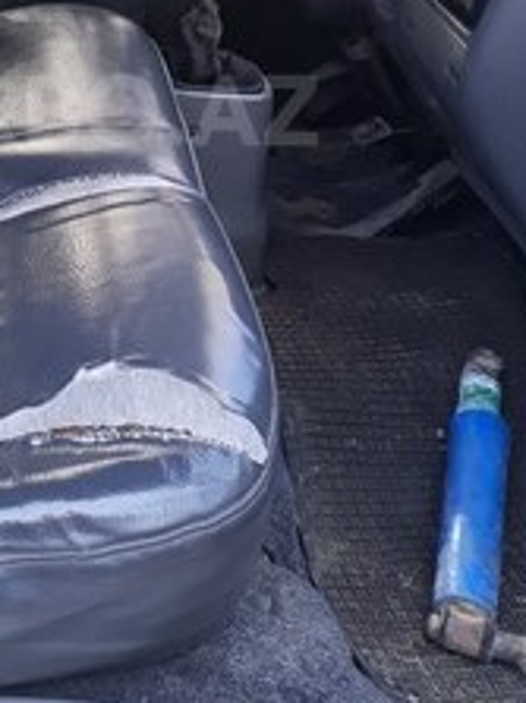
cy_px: 110
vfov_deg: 31.1
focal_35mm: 60
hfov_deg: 23.9
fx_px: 1217
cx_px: 76
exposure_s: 1/142
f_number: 1.9
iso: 40
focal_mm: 3.6
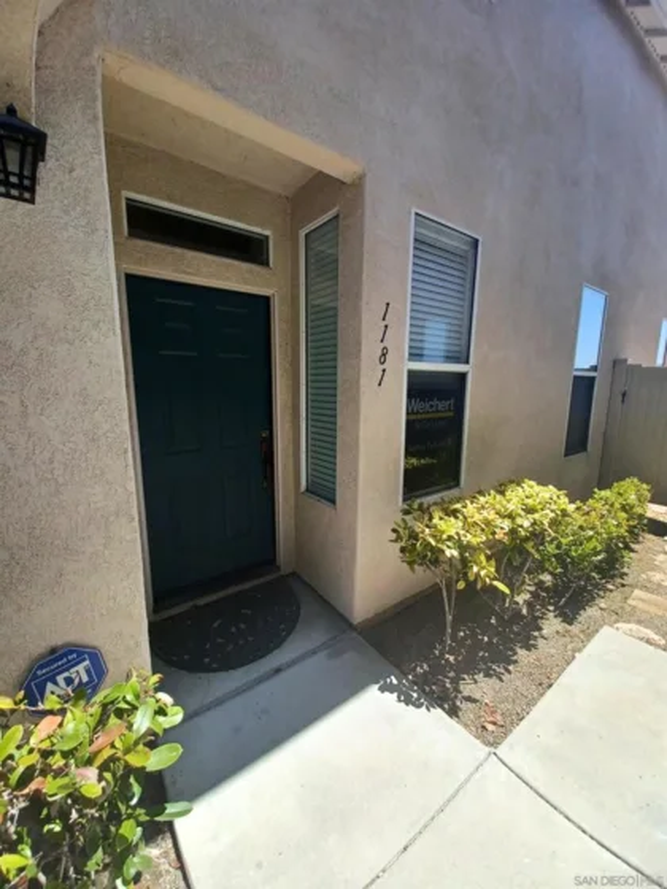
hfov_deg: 89.9
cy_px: 444
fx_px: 334
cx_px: 334
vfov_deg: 106.2
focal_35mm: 13
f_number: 2.2
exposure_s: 1/652
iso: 40
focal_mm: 1.42
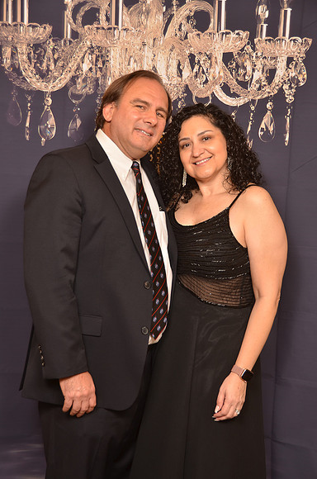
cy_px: 240
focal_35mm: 69
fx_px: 916
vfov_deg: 29.3
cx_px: 158
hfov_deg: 19.6
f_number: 5.6
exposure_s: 1/60
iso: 200
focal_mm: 46
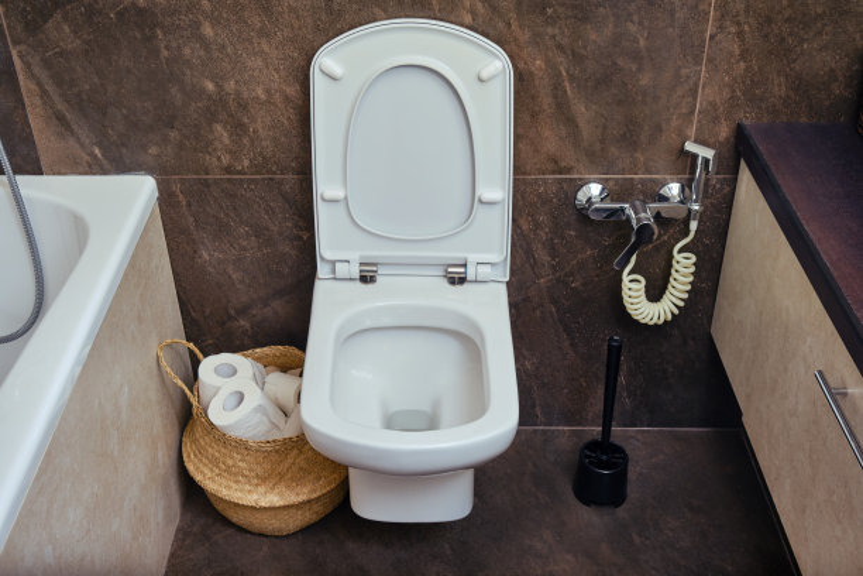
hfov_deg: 48.5
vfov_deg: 33.4
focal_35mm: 40
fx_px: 959
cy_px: 288
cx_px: 432
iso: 160
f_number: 5.6
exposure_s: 1/125
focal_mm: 26.5
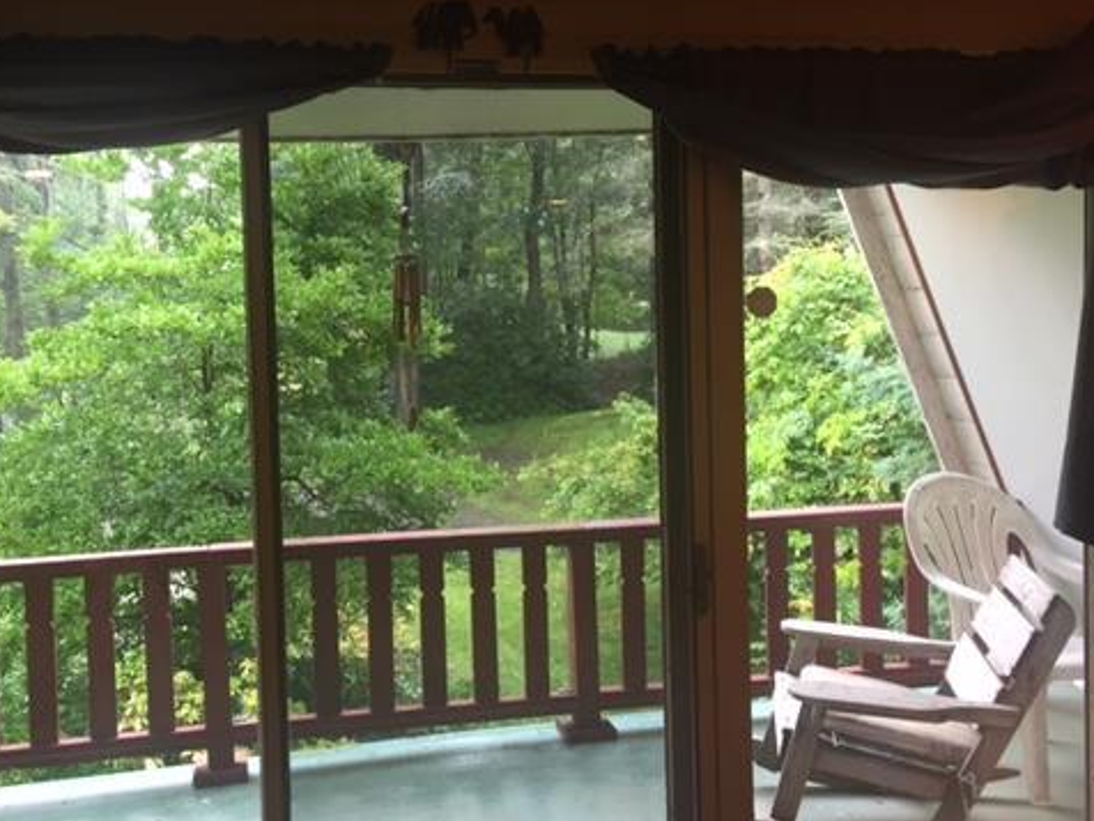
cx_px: 483
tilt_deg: -2.9
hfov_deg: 47.8
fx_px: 1233
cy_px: 382
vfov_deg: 36.8
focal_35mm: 39
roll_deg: +0.2
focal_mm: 4.15
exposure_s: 1/30
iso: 64
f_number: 2.2
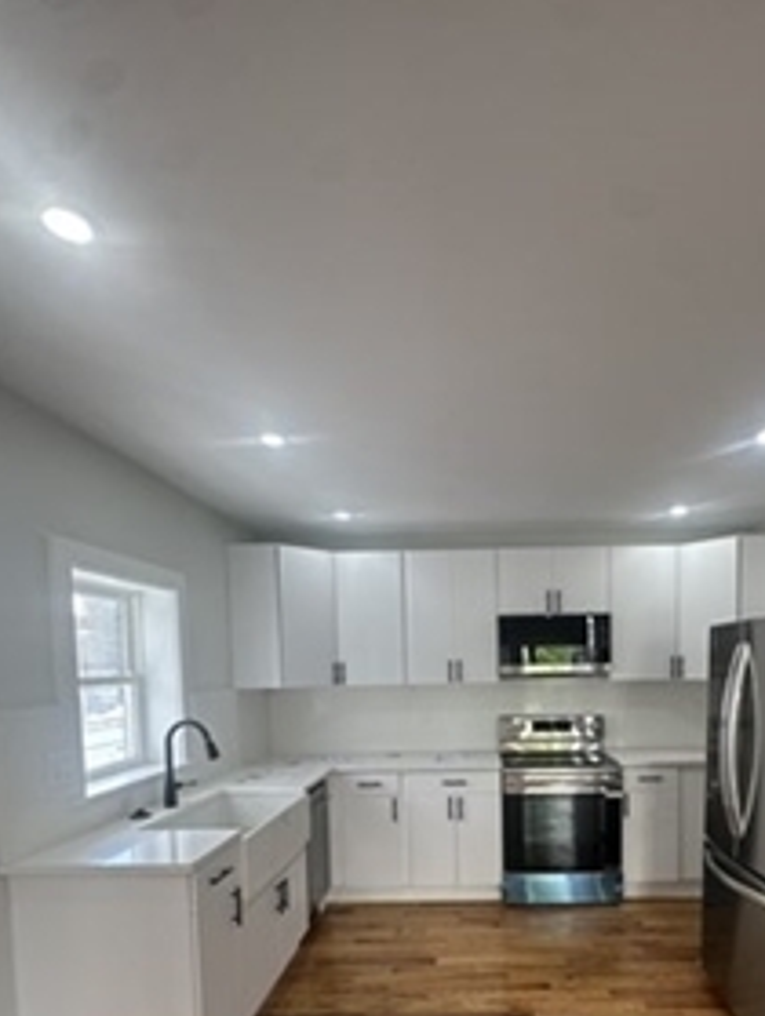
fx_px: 588
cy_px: 705
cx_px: 477
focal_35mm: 20
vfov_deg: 78.1
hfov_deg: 65.1
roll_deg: -1.1
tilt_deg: -4.1
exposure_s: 1/120
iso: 80
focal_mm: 2.22
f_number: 2.2
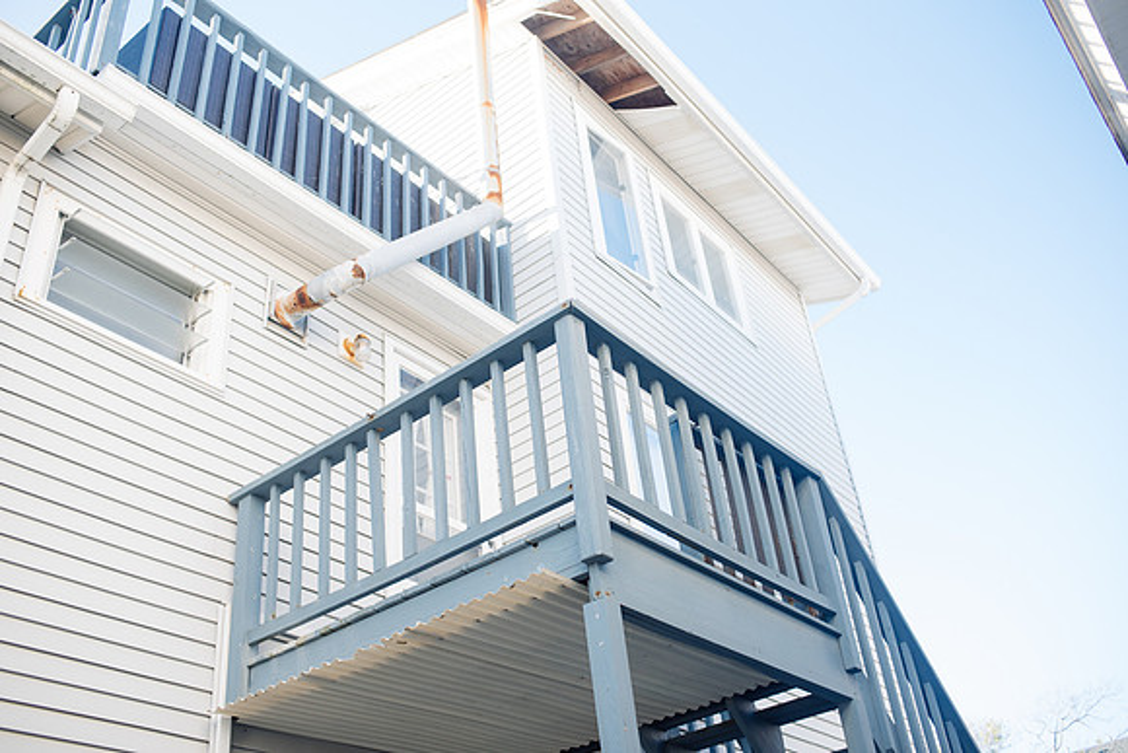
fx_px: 1097
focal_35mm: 35
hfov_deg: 54.4
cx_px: 564
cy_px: 376
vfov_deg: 37.9
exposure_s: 1/1250
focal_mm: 35
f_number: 2.8
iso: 640
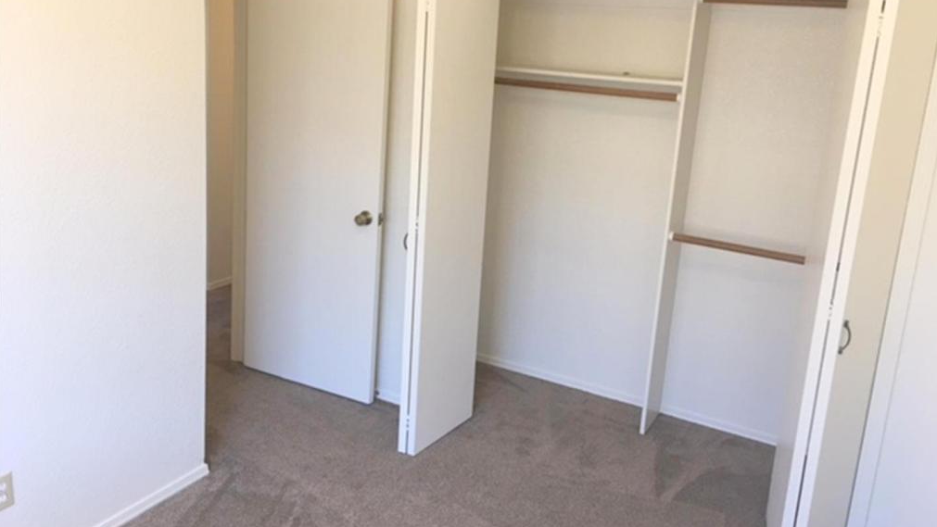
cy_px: 210
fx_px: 795
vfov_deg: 36.6
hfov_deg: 61.0
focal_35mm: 32
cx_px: 471
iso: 25
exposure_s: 1/30
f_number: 2.2
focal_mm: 4.15
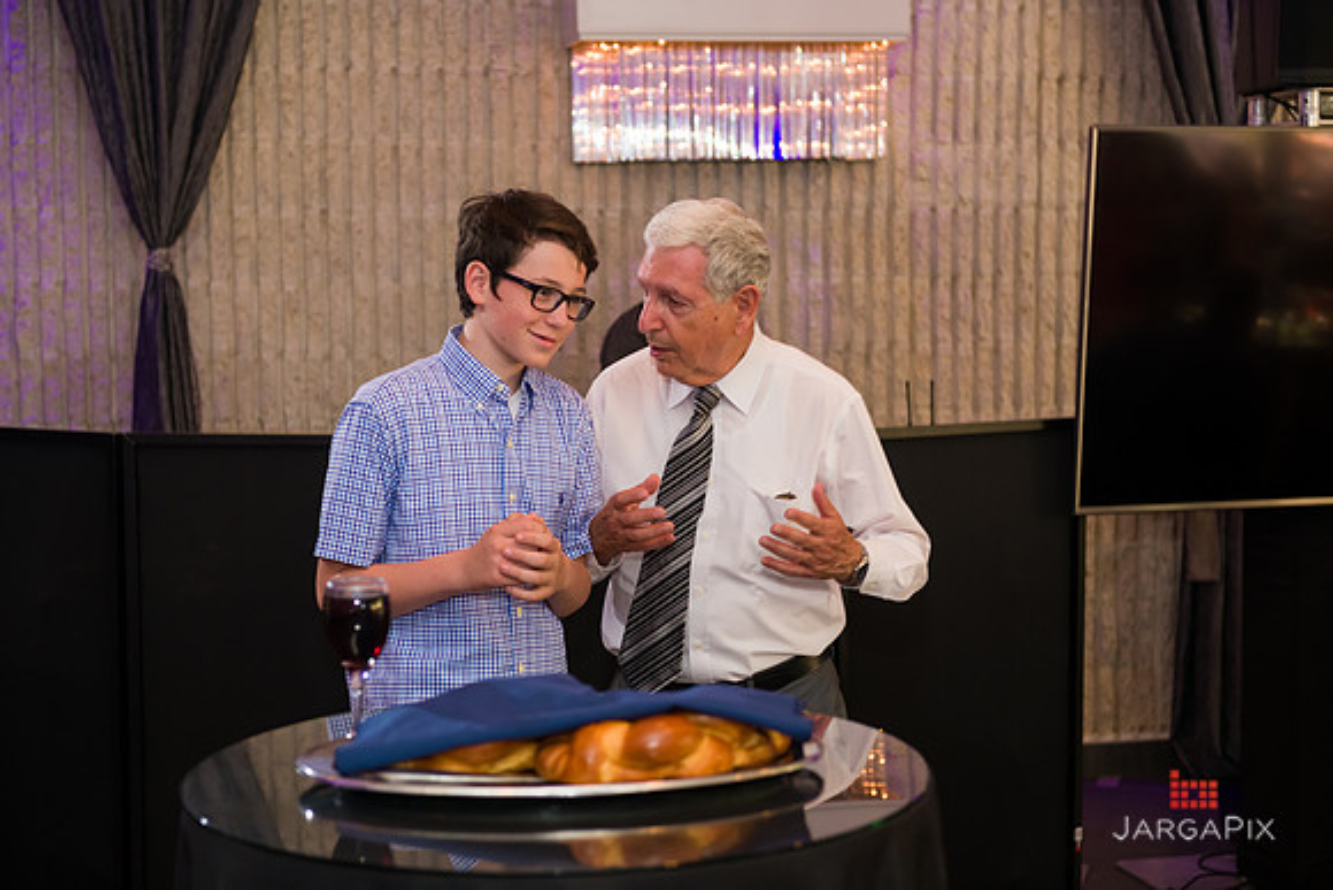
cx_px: 666
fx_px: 2222
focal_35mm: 60
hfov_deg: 33.4
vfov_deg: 22.6
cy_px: 445
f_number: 3.2
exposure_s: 1/125
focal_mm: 60
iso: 1250
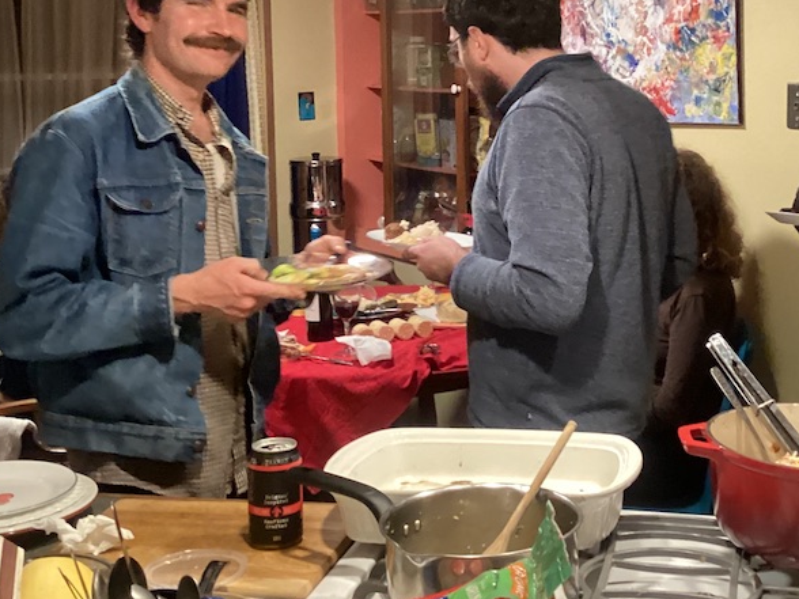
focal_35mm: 54
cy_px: 149
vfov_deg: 26.7
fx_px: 1246
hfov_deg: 35.3
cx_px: 504
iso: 500
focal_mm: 3.3
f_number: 2.4
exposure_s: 1/30
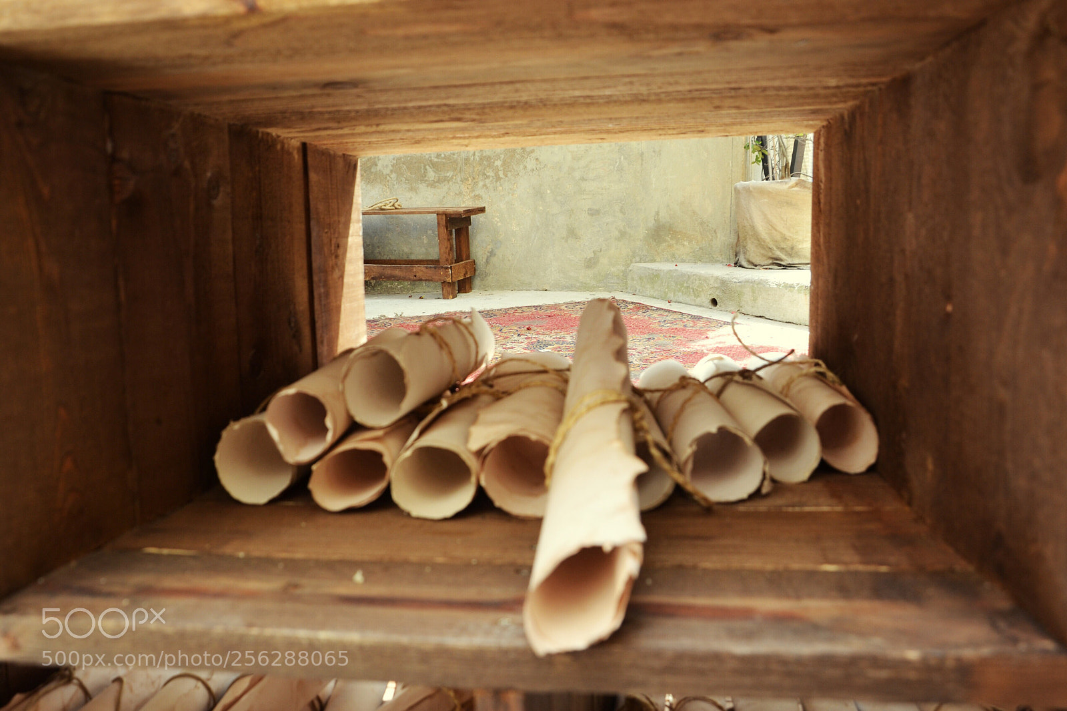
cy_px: 356
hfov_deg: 59.5
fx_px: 933
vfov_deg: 41.7
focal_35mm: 32
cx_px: 534
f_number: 5.6
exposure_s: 1/60
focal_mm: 21
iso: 125
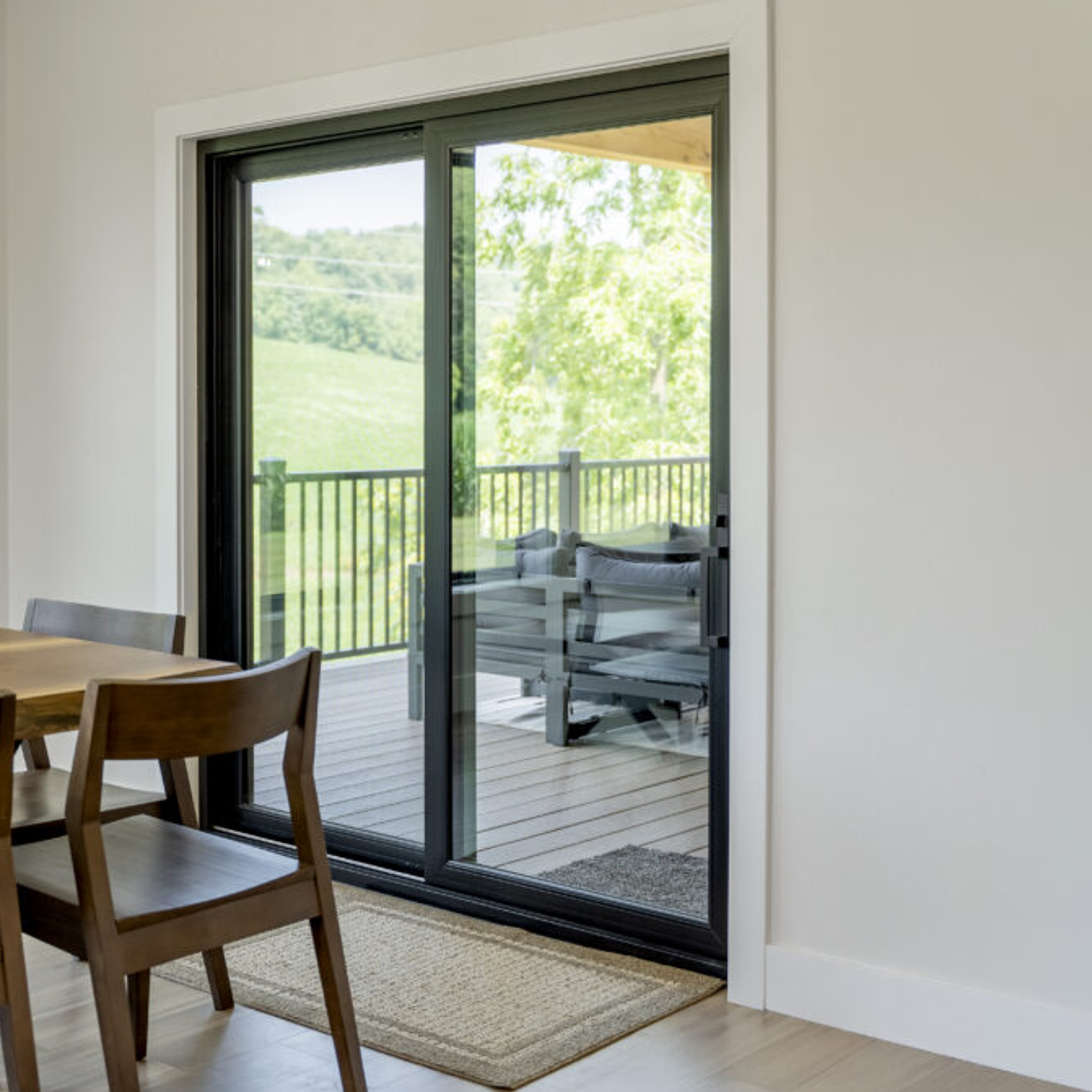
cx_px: 368
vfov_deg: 35.4
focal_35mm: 48
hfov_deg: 35.0
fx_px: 1713
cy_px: 538
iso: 400
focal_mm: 37
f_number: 3.2
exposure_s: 1/1250
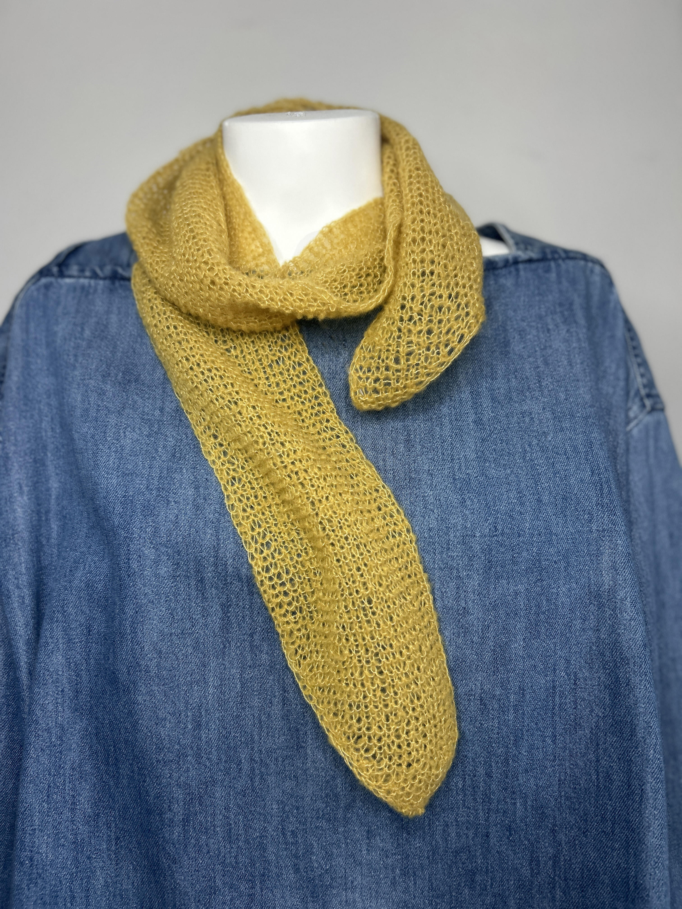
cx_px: 341
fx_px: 683
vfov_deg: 67.3
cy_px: 454
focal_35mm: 26
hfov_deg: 53.1
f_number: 1.5
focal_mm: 5.7
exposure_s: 1/68
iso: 125
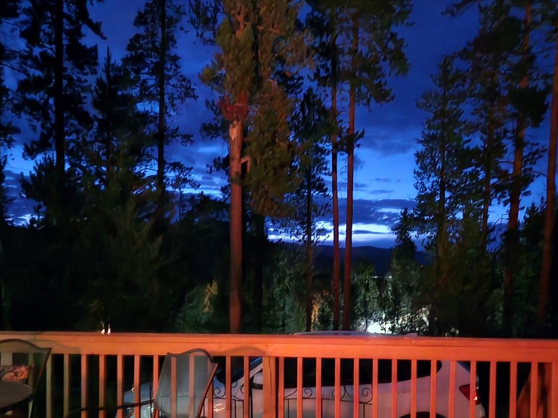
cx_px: 325
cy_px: 297
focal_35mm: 33
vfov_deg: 42.0
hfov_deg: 55.1
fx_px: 532
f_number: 1.8
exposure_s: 1/2
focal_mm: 5.4
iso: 2000
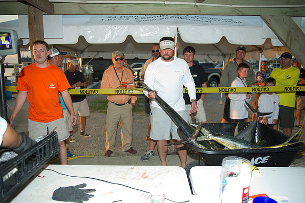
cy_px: 102
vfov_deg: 47.9
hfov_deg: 67.4
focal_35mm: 27
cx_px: 152
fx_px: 229
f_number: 2.8
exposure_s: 1/250
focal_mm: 27
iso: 125
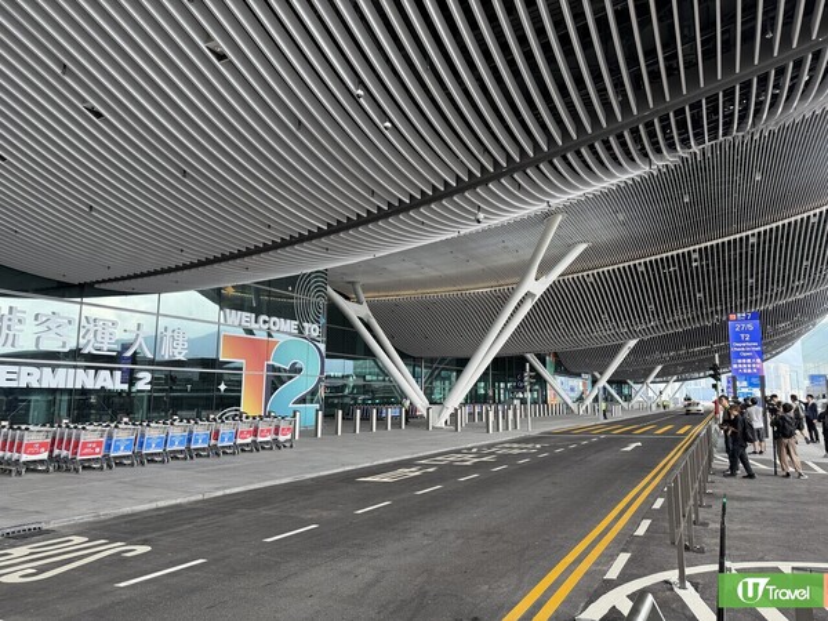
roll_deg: -0.8
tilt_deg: +7.7
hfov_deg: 71.6
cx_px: 414
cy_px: 310
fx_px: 574
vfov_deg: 56.8
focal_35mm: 24
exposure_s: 1/689
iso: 100
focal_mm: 6.76
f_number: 1.78
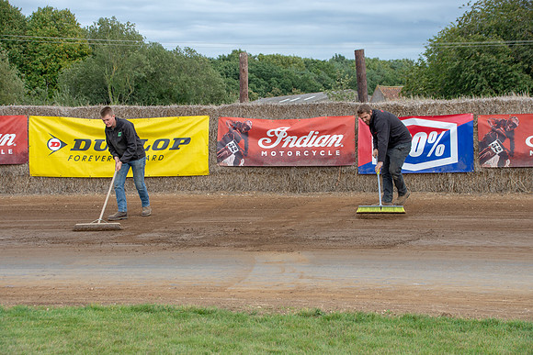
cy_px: 178
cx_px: 266
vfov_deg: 13.8
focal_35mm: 99
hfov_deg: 20.6
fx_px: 1466
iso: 320
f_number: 8
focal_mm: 66
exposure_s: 1/125
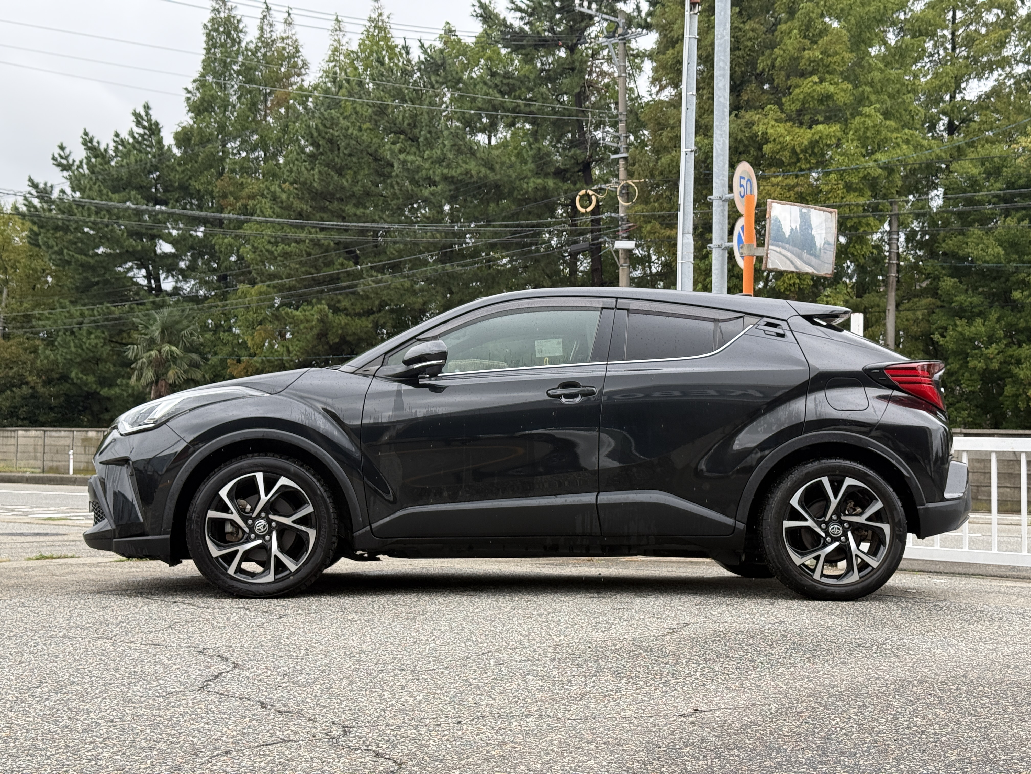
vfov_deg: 30.3
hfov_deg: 39.7
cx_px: 516
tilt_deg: +2.6
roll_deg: -1.4
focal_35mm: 48
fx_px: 1430
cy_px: 387
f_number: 1.78
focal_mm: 6.76
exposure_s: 1/712
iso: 64
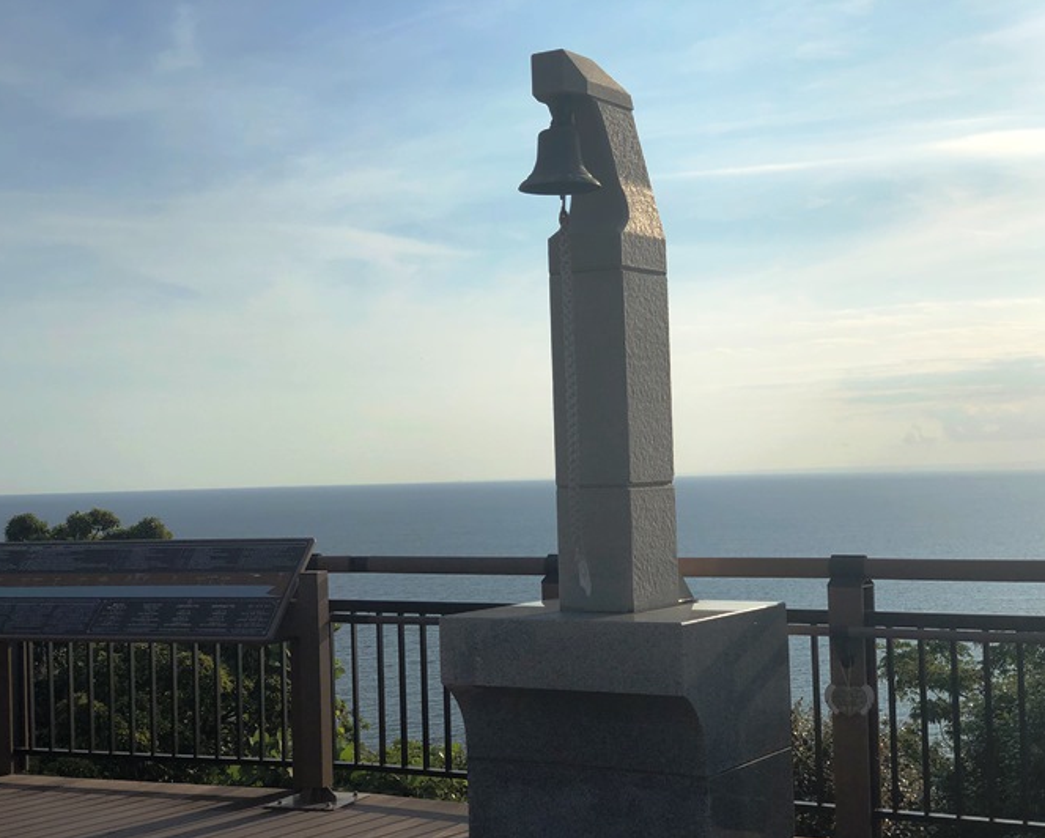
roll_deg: +1.8
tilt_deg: +1.7
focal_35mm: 55
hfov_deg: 34.1
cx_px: 508
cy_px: 419
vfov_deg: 27.6
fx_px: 1702
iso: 16
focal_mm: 6
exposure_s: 1/3003
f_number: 2.4
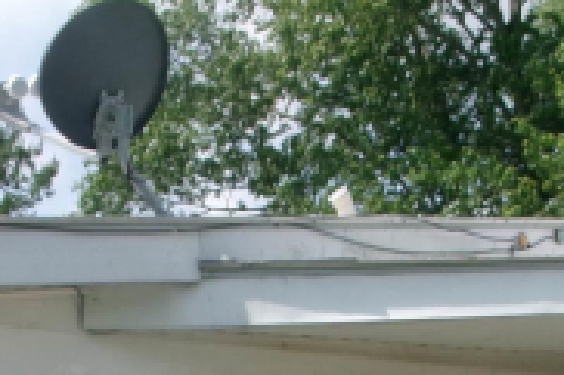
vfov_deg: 11.7
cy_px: 694
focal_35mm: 107
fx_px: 1675
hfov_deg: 19.1
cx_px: 237
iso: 100
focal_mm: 5.1
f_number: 10.8
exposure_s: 1/100
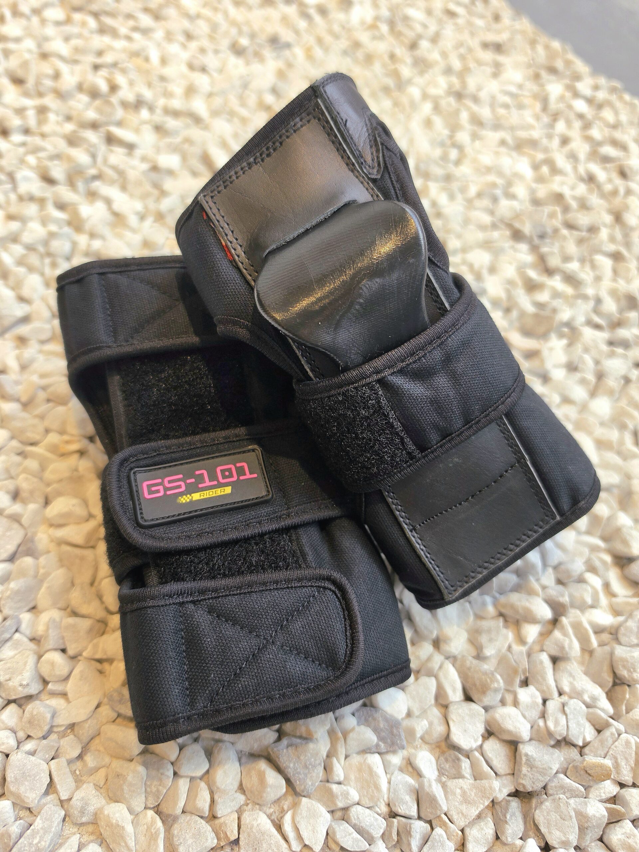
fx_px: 566
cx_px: 320
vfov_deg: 73.9
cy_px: 426
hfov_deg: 58.9
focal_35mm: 23
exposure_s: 1/101
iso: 16
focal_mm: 6.5
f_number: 1.4
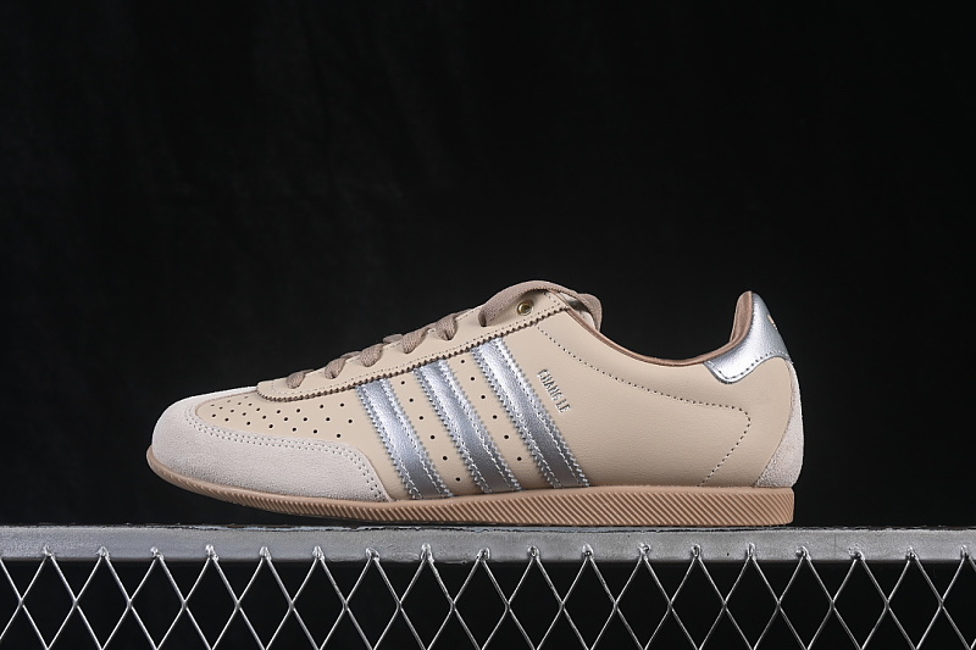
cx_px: 488
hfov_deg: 27.0
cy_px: 325
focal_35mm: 75
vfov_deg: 18.2
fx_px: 2033
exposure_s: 1/80
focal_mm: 50
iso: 160
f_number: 8
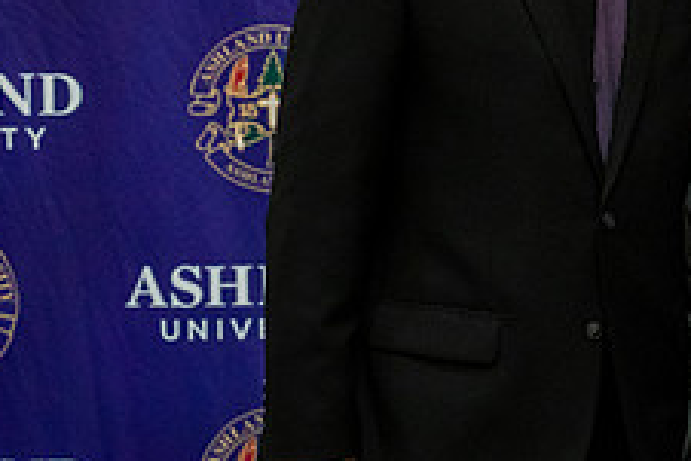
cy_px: 124
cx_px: 675
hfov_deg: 17.0
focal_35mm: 118
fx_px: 2266
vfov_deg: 11.6
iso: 5000
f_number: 2.8
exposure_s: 1/400
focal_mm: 45
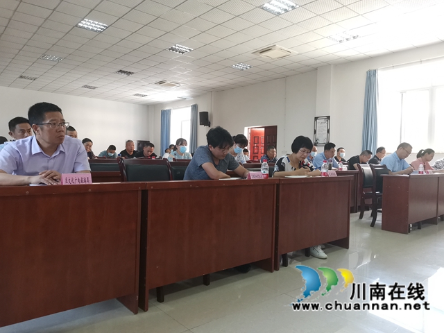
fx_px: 333
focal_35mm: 26
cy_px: 166
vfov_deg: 53.1
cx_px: 222
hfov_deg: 67.3
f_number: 1.8
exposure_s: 1/50
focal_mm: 4.75
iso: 250
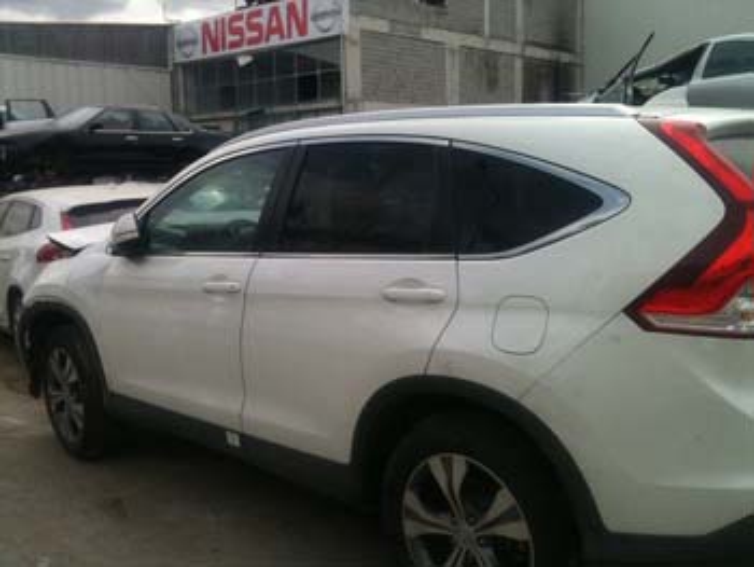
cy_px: 284
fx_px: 763
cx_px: 377
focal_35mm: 35
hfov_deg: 52.6
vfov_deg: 40.7
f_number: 2.8
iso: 64
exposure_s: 1/1042
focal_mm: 3.85
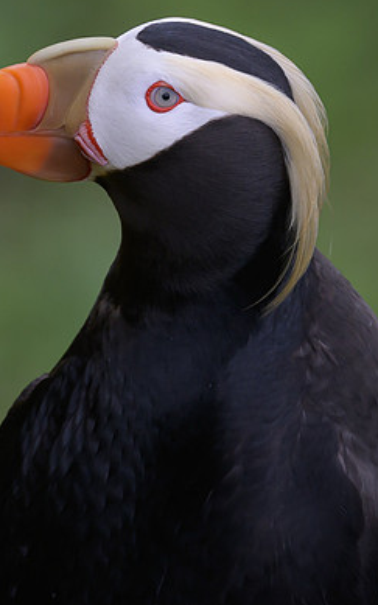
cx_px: 177
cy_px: 124
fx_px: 23150
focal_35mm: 1404
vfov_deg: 1.5
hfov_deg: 0.9
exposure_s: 1/500
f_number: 11
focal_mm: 560
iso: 800
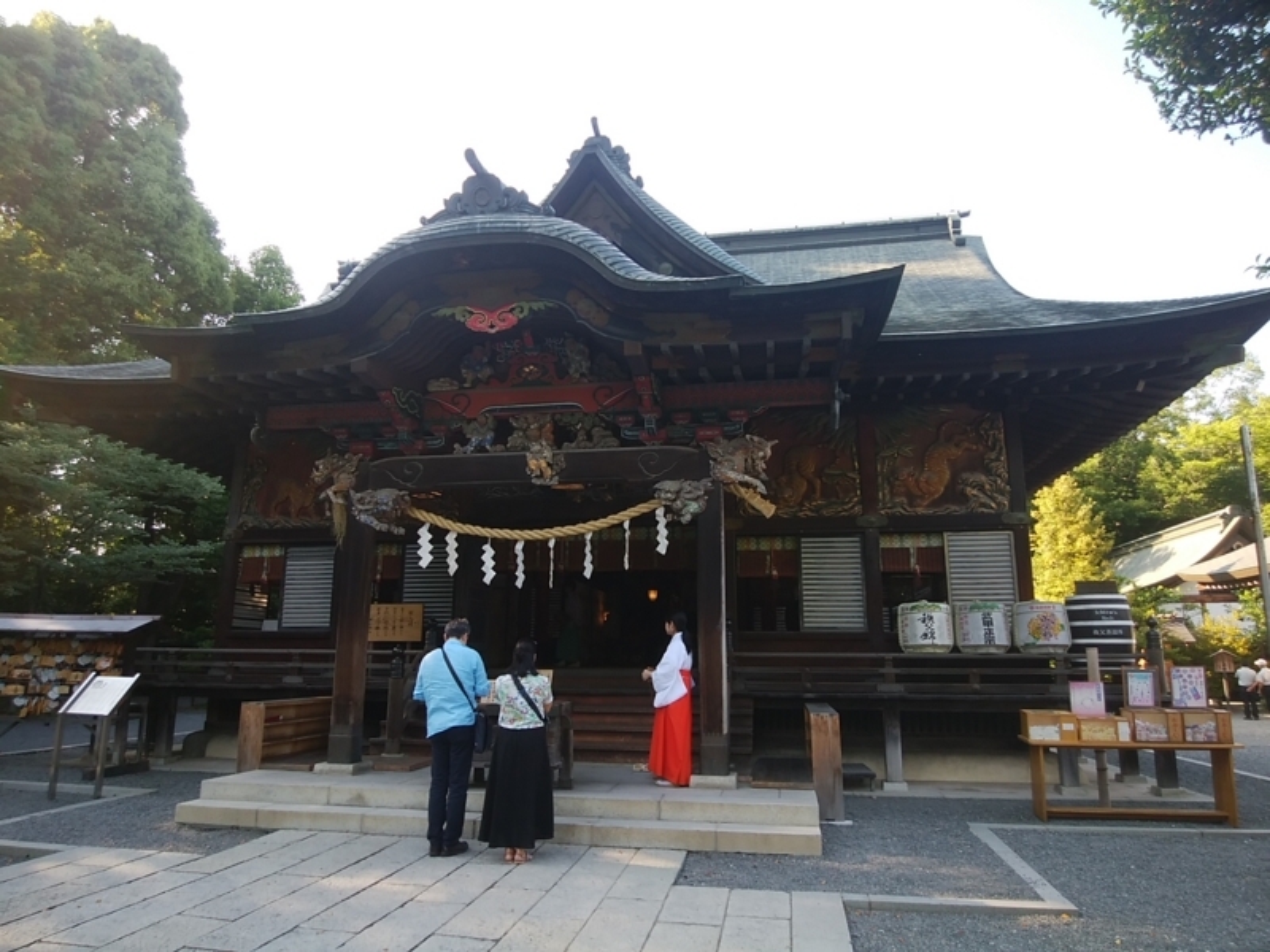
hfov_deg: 76.4
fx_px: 807
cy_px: 476
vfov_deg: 61.1
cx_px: 635
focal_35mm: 22
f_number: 2
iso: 32
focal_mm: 3
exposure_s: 1/136
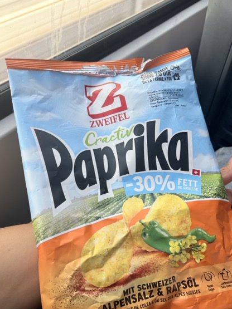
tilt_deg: -53.8
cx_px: 121
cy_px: 160
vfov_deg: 60.0
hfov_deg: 46.8
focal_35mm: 30
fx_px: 268
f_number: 1.6
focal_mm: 5.96
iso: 40
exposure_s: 1/299
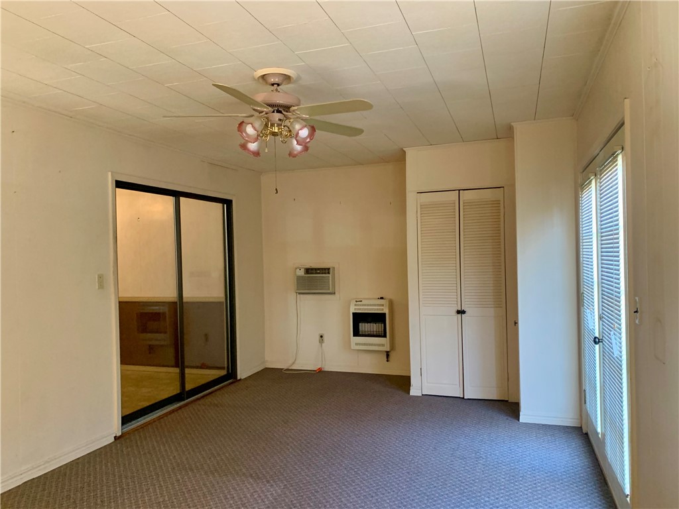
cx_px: 340
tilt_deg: -0.4
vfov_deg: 53.1
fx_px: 510
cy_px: 254
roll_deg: +1.3
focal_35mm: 26
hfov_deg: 67.3
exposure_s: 1/51
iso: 400
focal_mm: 4.25
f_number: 1.8
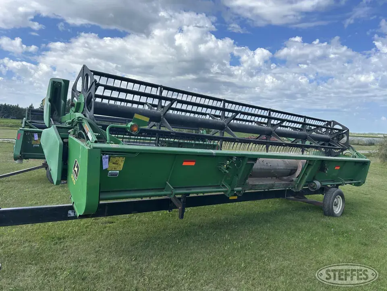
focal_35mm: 26
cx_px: 194
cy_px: 146
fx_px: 291
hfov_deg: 67.3
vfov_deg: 53.1
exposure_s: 1/3257
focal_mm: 5.7
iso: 50
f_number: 1.5
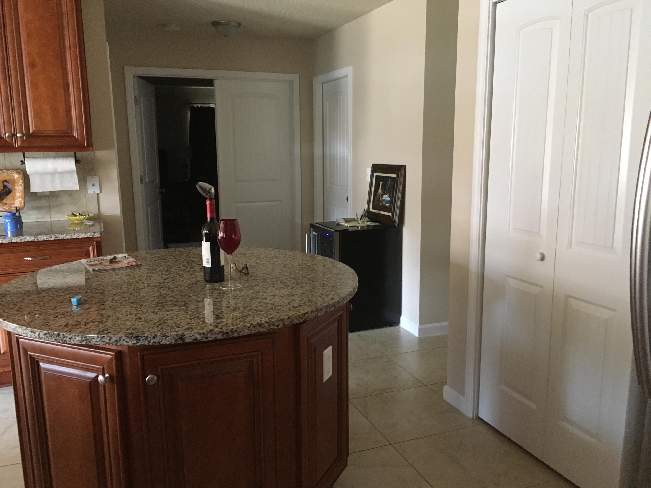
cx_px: 326
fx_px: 545
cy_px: 244
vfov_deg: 48.2
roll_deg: +0.2
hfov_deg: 61.7
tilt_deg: -8.4
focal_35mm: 29
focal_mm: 4.15
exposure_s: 1/15
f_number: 2.2
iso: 200
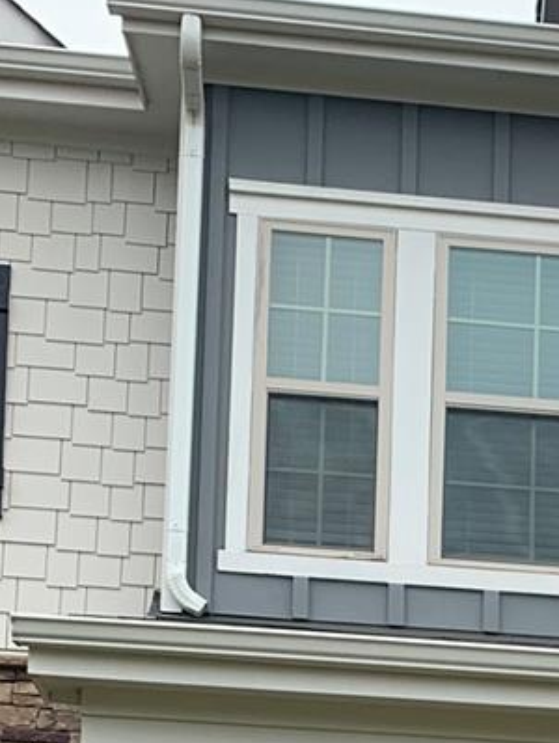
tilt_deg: +5.5
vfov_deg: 17.3
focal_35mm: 100
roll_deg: -0.4
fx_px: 2150
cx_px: 833
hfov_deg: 13.9
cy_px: 1171
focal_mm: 4.25
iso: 25
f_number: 1.8
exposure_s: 1/500
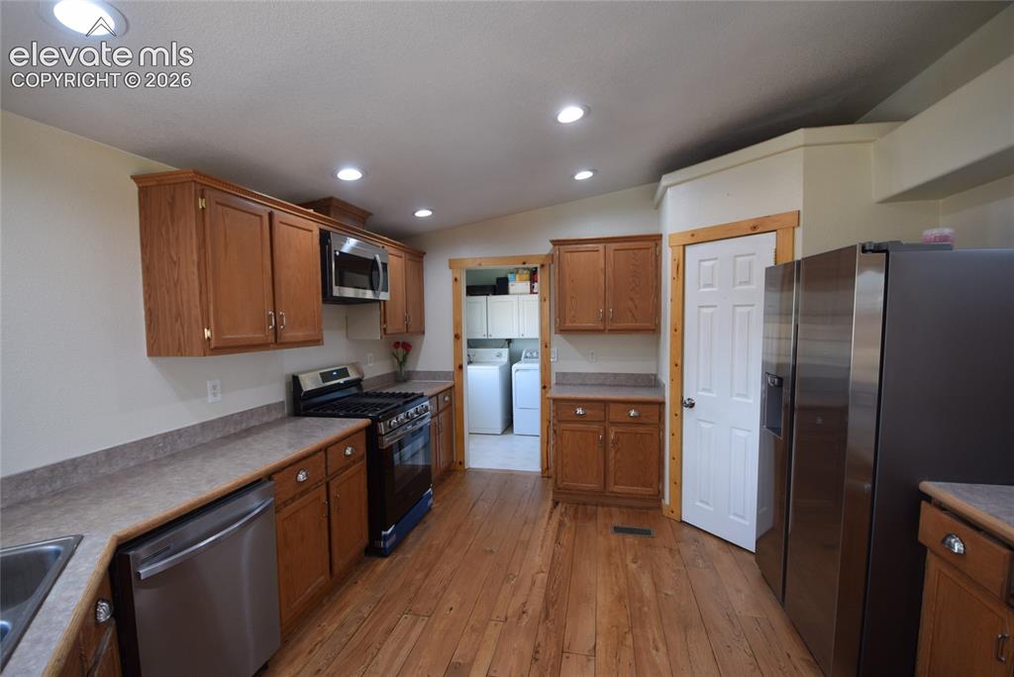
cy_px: 338
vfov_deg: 77.4
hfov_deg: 100.4
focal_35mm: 15
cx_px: 507
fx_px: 423
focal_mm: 10
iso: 400
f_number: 4
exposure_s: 1/60
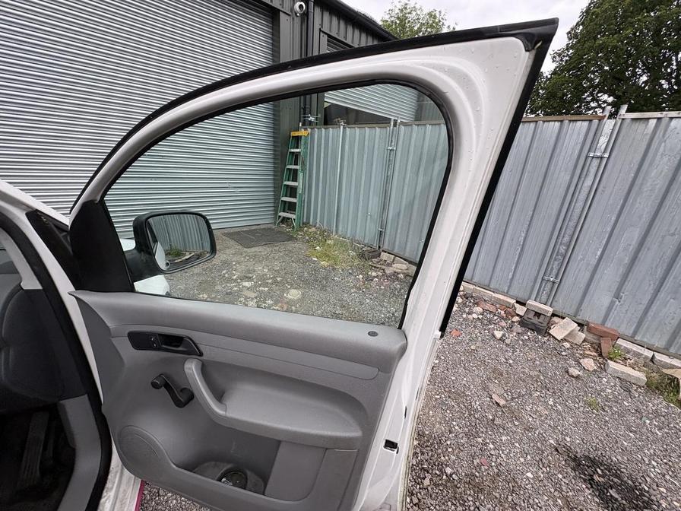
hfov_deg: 102.1
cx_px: 340
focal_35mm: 14
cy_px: 256
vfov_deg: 85.7
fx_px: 275
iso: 40
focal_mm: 2.22
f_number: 2.2
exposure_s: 1/283
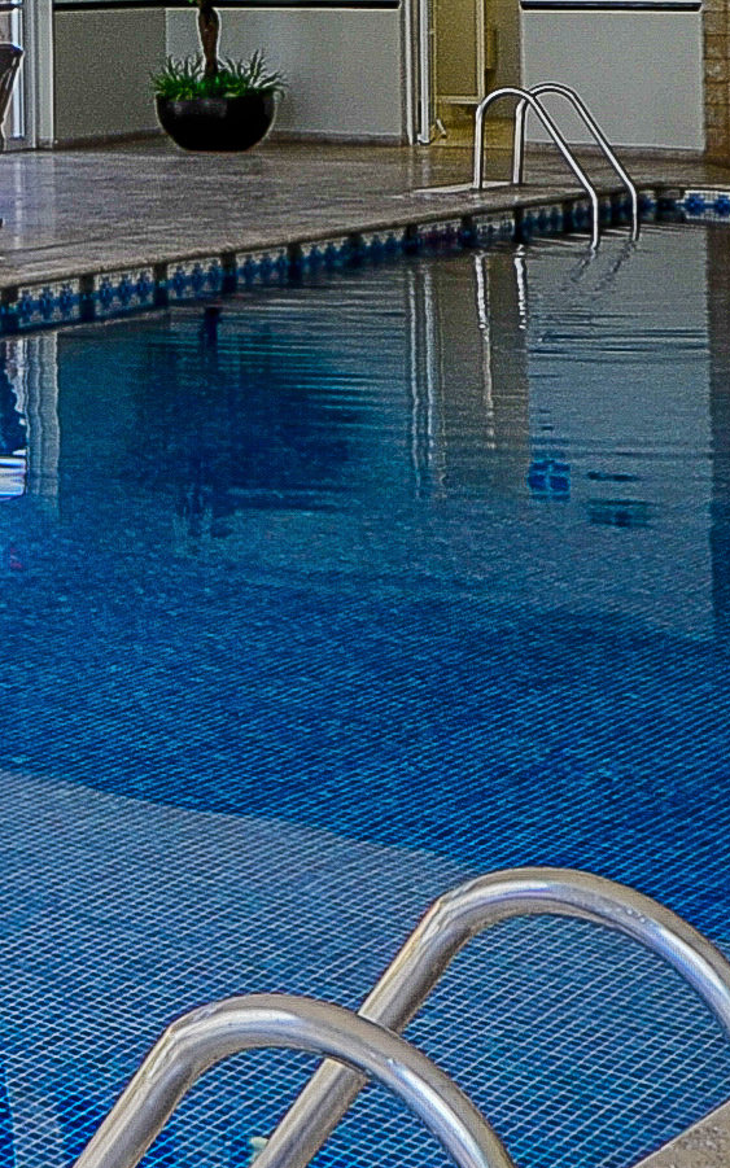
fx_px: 2922
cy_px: -166
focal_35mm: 92
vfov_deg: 21.3
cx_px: -653
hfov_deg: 12.7
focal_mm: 11
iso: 125
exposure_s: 1/20
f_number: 8
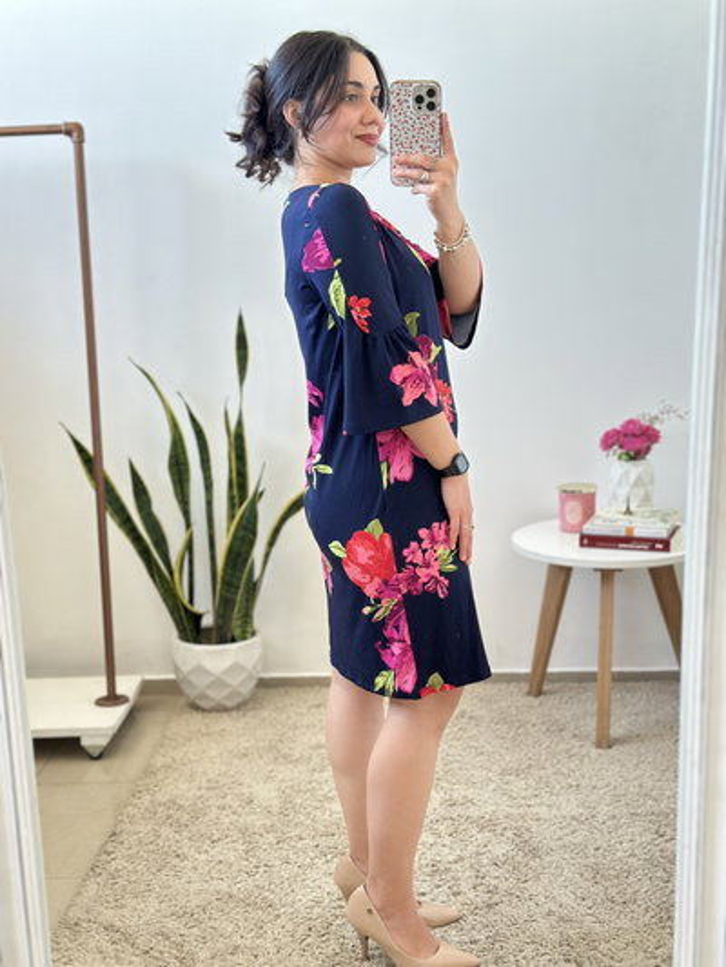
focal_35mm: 48
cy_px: 484
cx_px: 363
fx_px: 1342
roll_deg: +0.8
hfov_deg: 30.3
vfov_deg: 39.6
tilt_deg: -20.3
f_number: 1.78
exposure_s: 1/60
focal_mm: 6.86
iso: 160
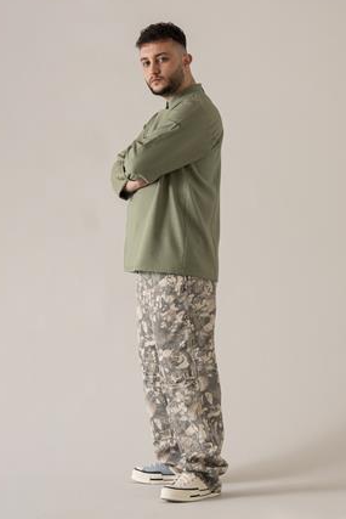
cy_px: 247
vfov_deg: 16.3
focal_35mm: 126
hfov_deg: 10.9
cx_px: 176
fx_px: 1815
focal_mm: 116
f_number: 11
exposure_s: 1/160
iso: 320
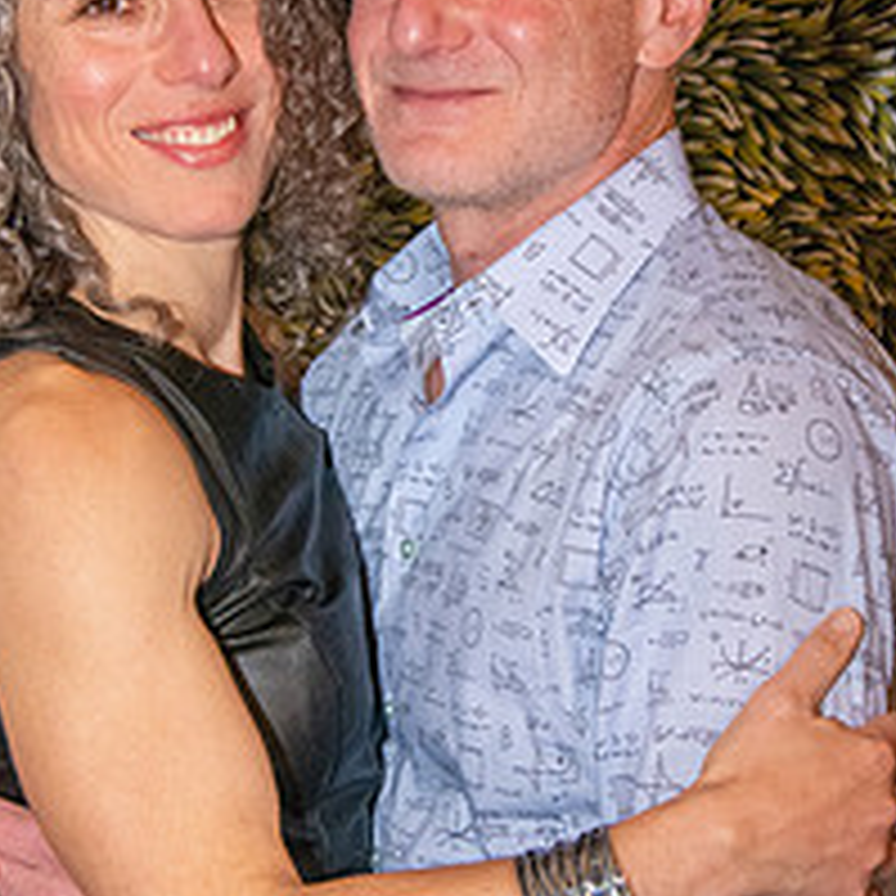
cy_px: 365
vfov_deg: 12.1
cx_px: 410
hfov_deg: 12.1
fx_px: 4217
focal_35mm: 144
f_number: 13
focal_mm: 50
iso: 5000
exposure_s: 1/100
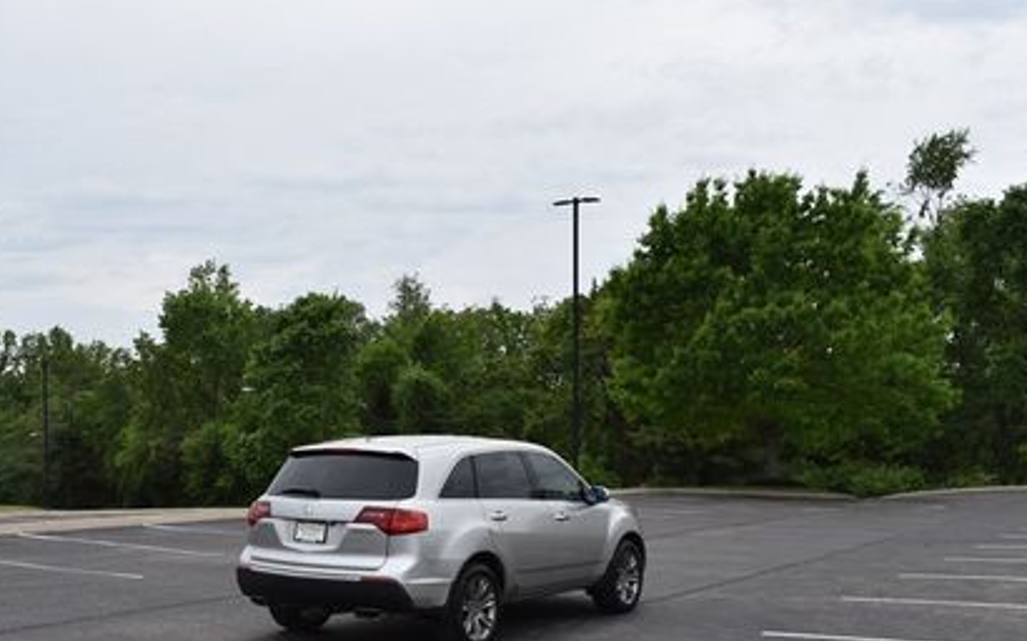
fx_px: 1203
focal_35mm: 43
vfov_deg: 29.4
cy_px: 477
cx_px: 403
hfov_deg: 45.9
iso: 100
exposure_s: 1/250
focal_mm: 18
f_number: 8
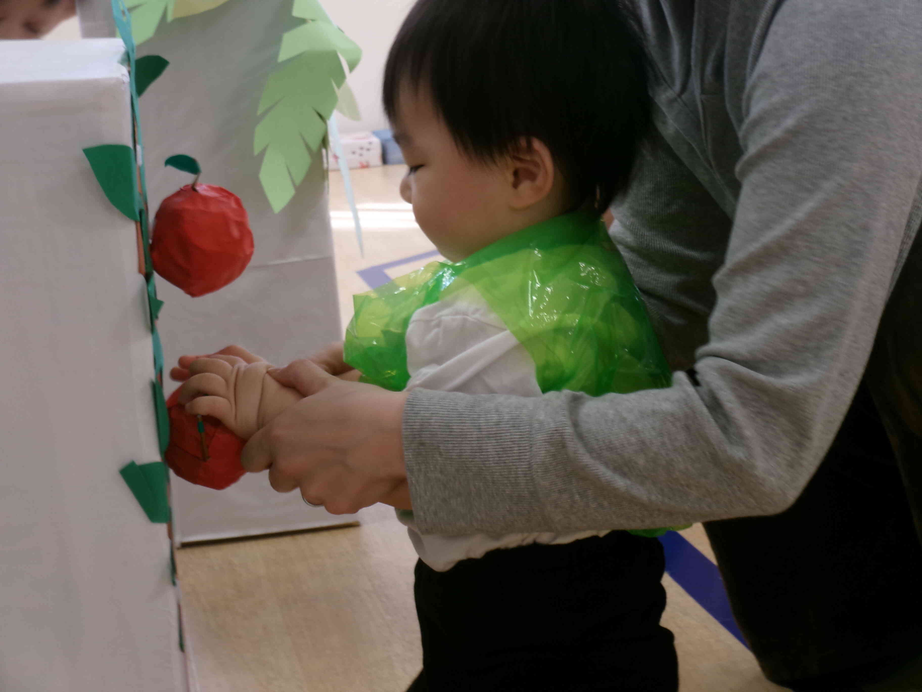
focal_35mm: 78
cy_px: 346
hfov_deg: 25.0
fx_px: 2078
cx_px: 461
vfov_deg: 18.9
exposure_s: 1/34
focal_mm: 14
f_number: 5.4
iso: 126
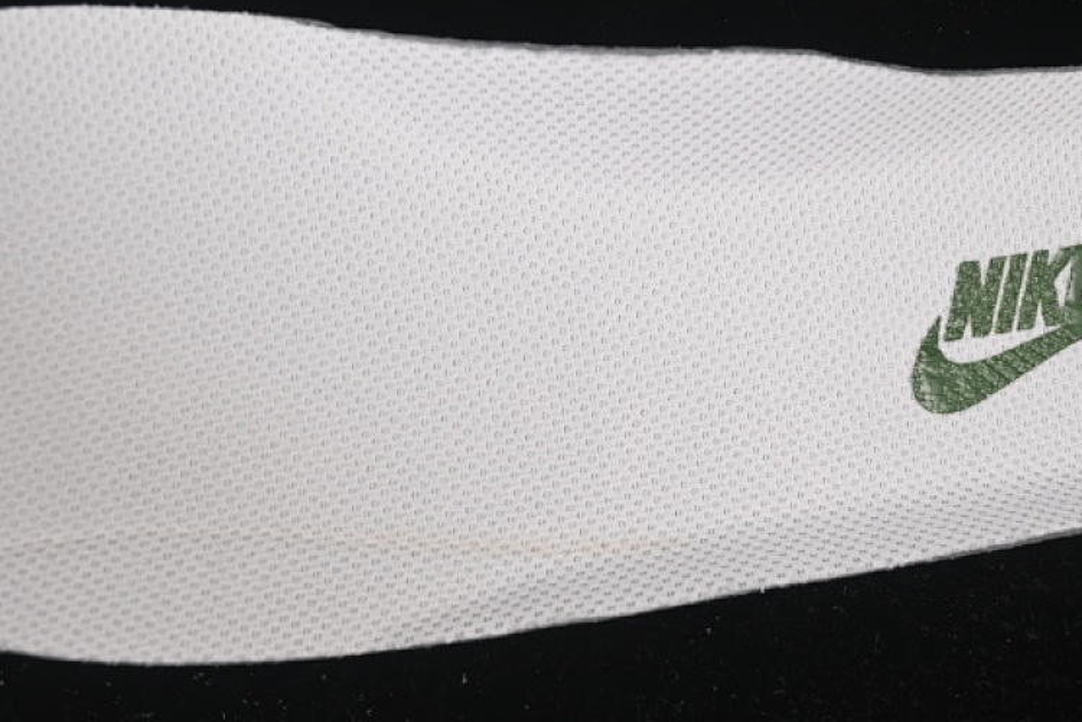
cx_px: 525
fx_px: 3246
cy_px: 364
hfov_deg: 18.9
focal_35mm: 108
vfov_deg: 12.7
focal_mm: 50
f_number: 7.1
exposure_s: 1/80
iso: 160
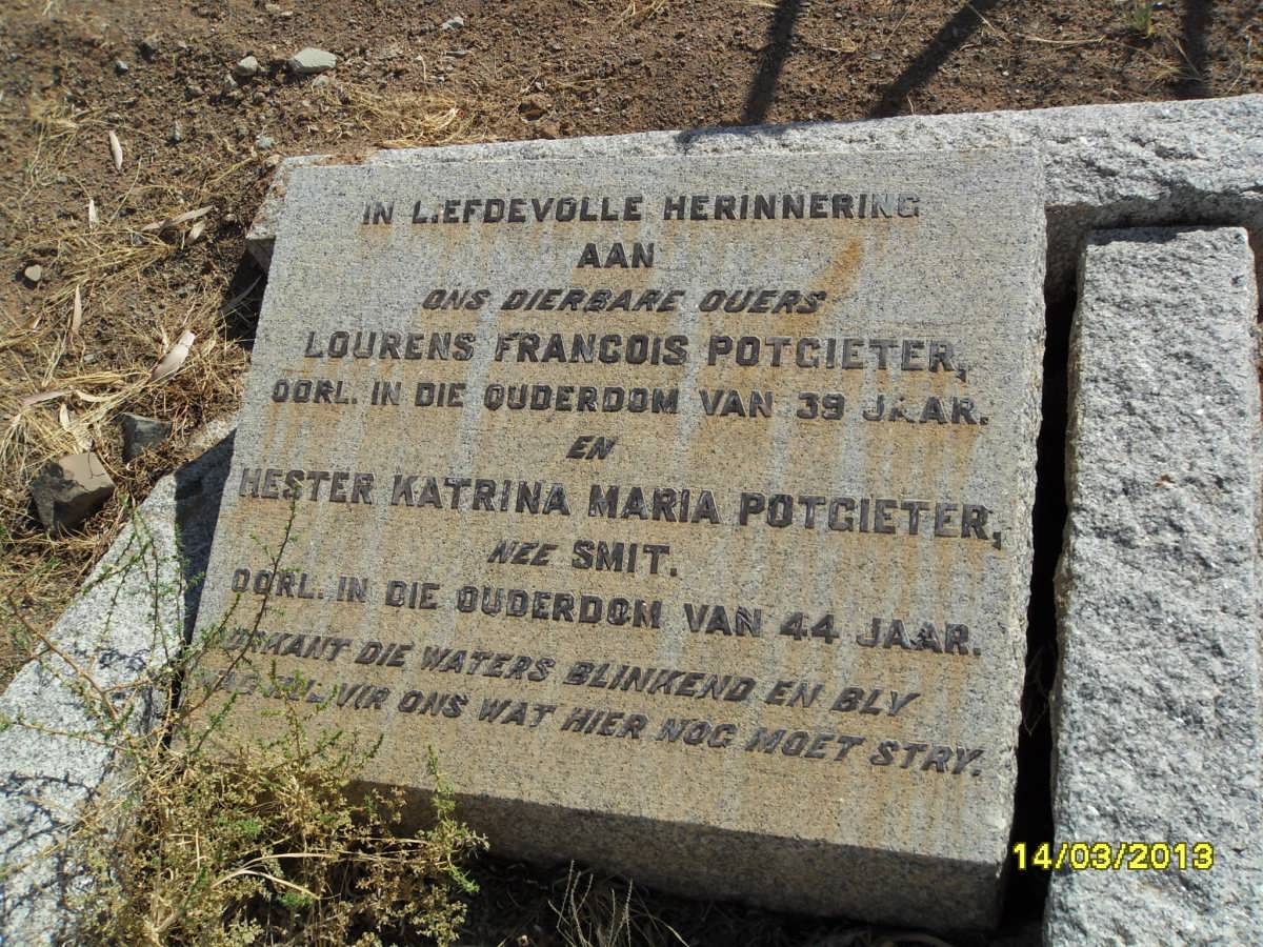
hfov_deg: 52.6
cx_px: 632
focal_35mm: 35
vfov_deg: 40.7
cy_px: 474
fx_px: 1277
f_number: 8.2
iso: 80
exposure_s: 1/250
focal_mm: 6.3
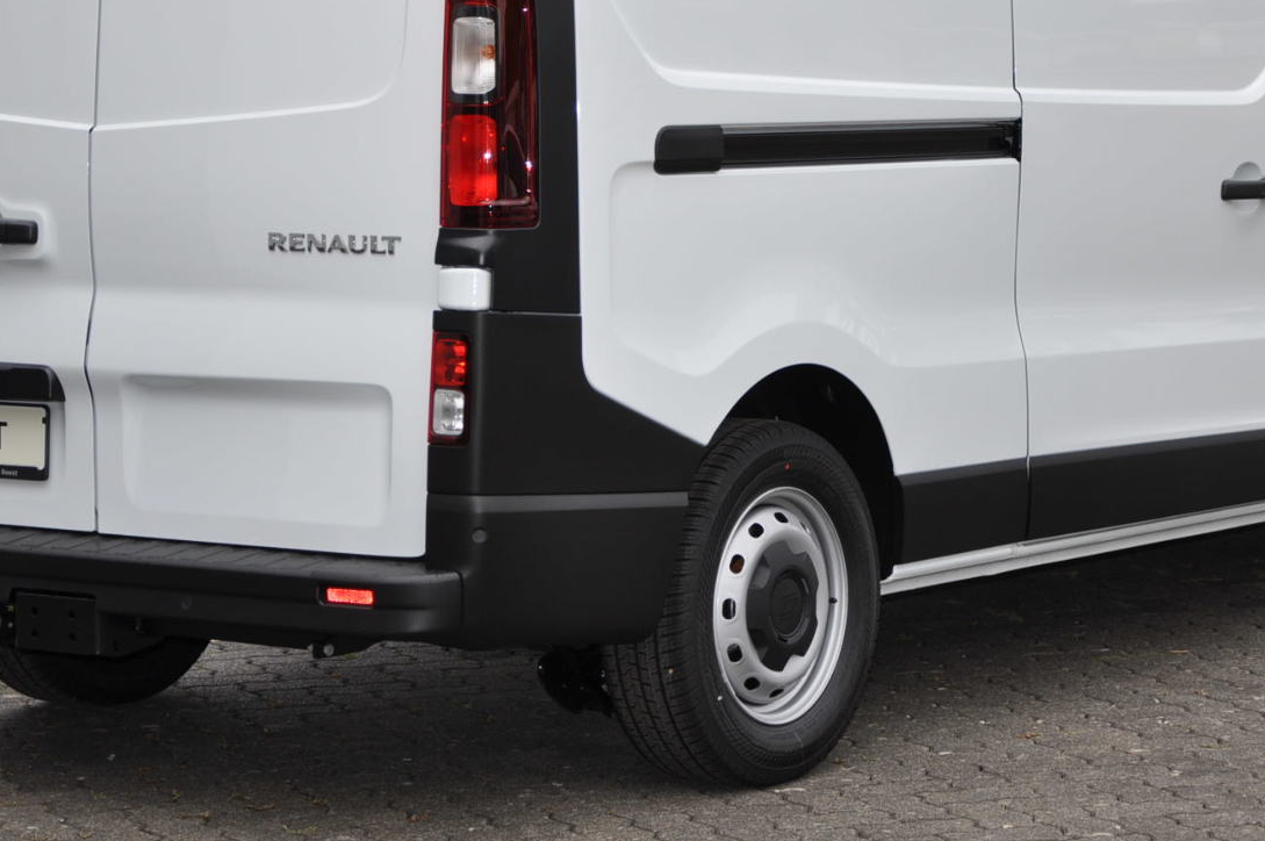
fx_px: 4178
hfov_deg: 17.2
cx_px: 687
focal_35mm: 119
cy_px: 297
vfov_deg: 11.5
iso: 250
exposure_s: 1/200
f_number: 4.8
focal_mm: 48
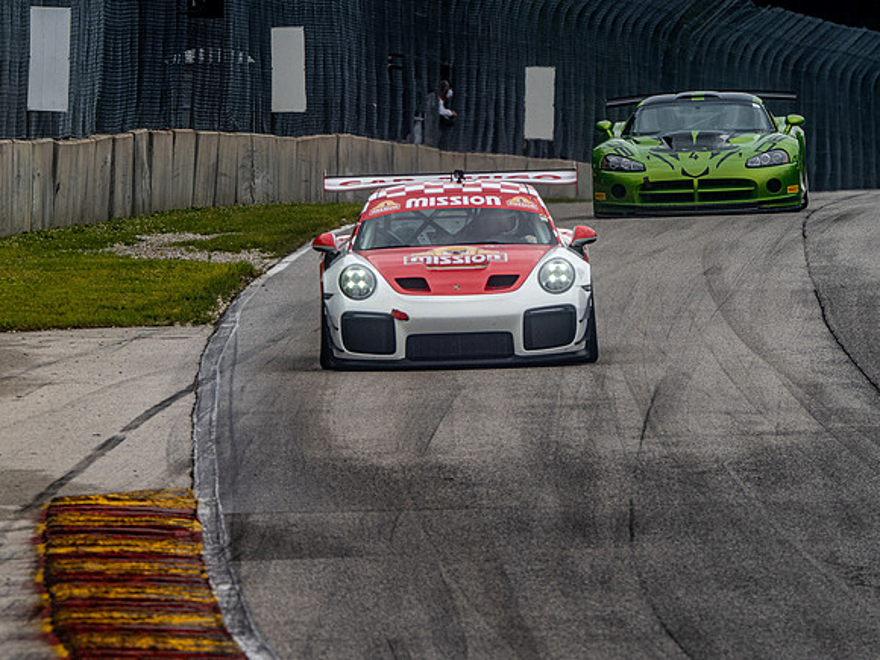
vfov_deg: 1.8
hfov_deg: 2.4
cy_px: 330
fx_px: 21380
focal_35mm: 841
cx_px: 440
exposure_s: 1/400
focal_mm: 420
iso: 400
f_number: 8
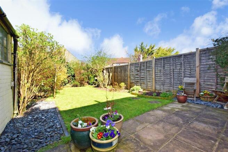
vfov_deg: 77.3
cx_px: 114
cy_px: 76
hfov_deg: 100.4
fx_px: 95
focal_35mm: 15
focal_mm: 10
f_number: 11
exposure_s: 1/80
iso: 200
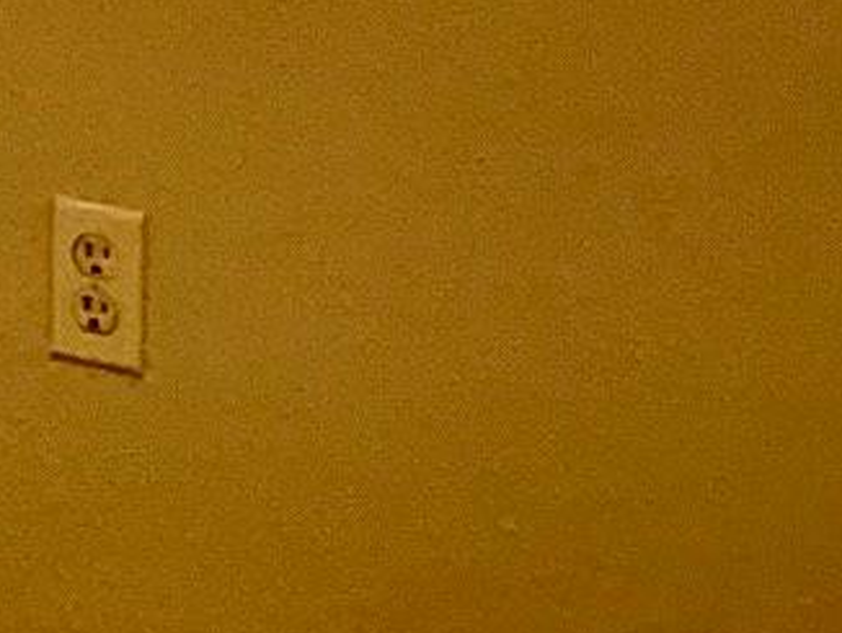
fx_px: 3870
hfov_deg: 10.9
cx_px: -1015
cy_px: -1046
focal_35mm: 159
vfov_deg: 8.3
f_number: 1.8
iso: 40
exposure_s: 1/120
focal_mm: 3
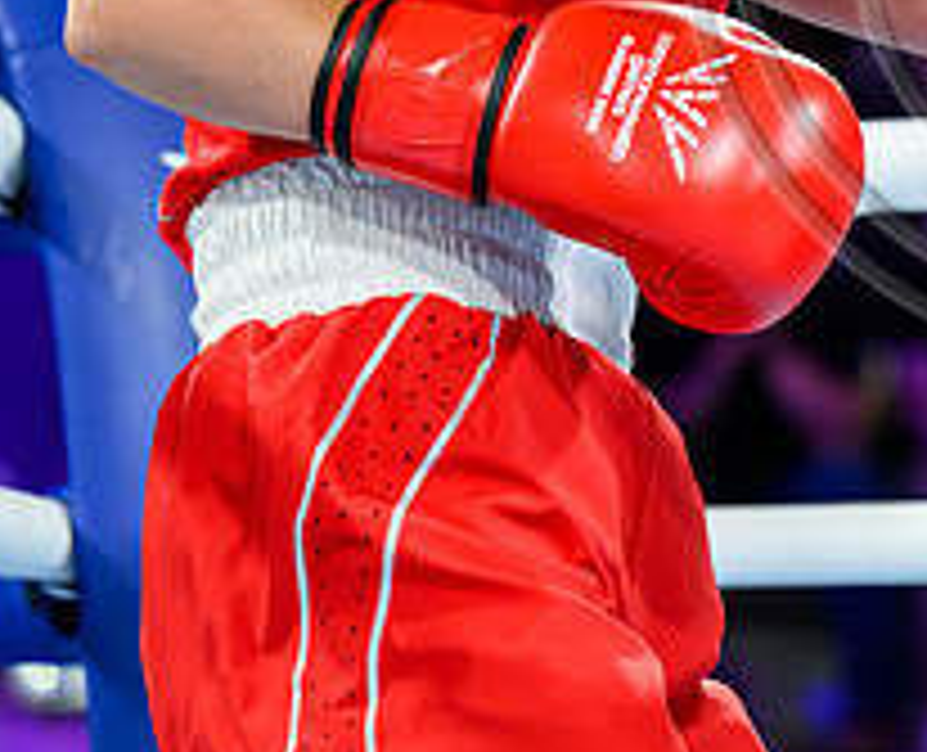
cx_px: 1531
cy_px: -152
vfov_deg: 4.4
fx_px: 9653
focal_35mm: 350
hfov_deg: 5.4
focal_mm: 103
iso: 2000
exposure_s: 1/1600
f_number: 3.2
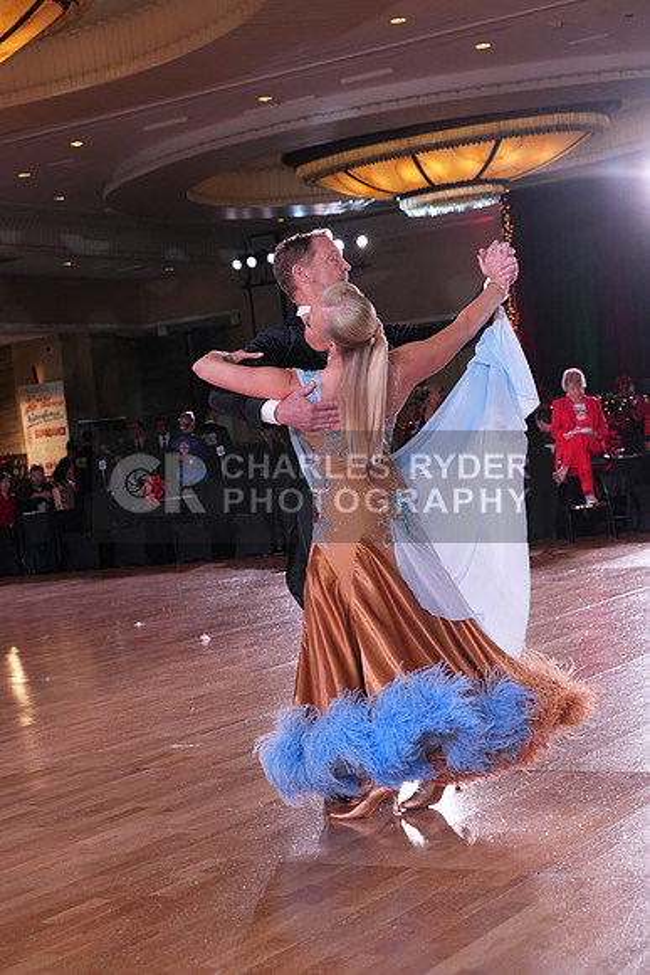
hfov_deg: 22.6
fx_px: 1624
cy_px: 488
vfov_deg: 33.4
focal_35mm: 60
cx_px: 325
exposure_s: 1/200
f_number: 5
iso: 1250
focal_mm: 60
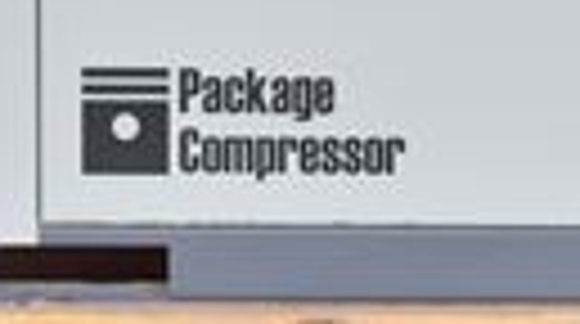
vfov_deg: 3.2
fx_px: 5818
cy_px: -351
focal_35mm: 379
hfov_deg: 5.7
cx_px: 593
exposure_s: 1/800
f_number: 6.3
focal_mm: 62
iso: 1250
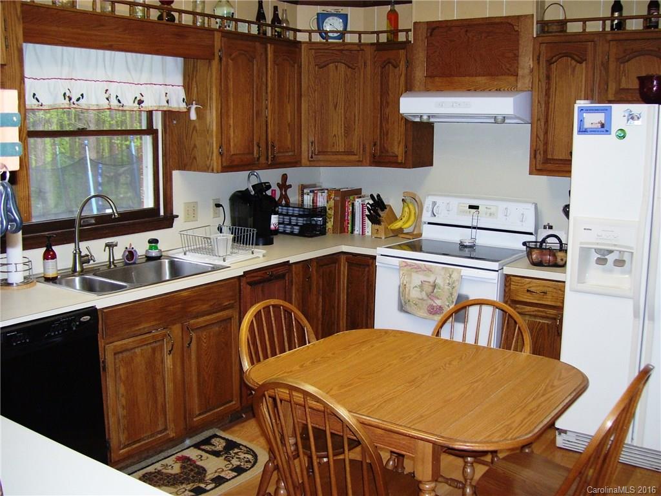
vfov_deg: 38.7
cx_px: 330
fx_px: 707
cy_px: 248
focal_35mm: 37
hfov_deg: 50.1
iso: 125
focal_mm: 6
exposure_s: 1/60
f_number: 2.7
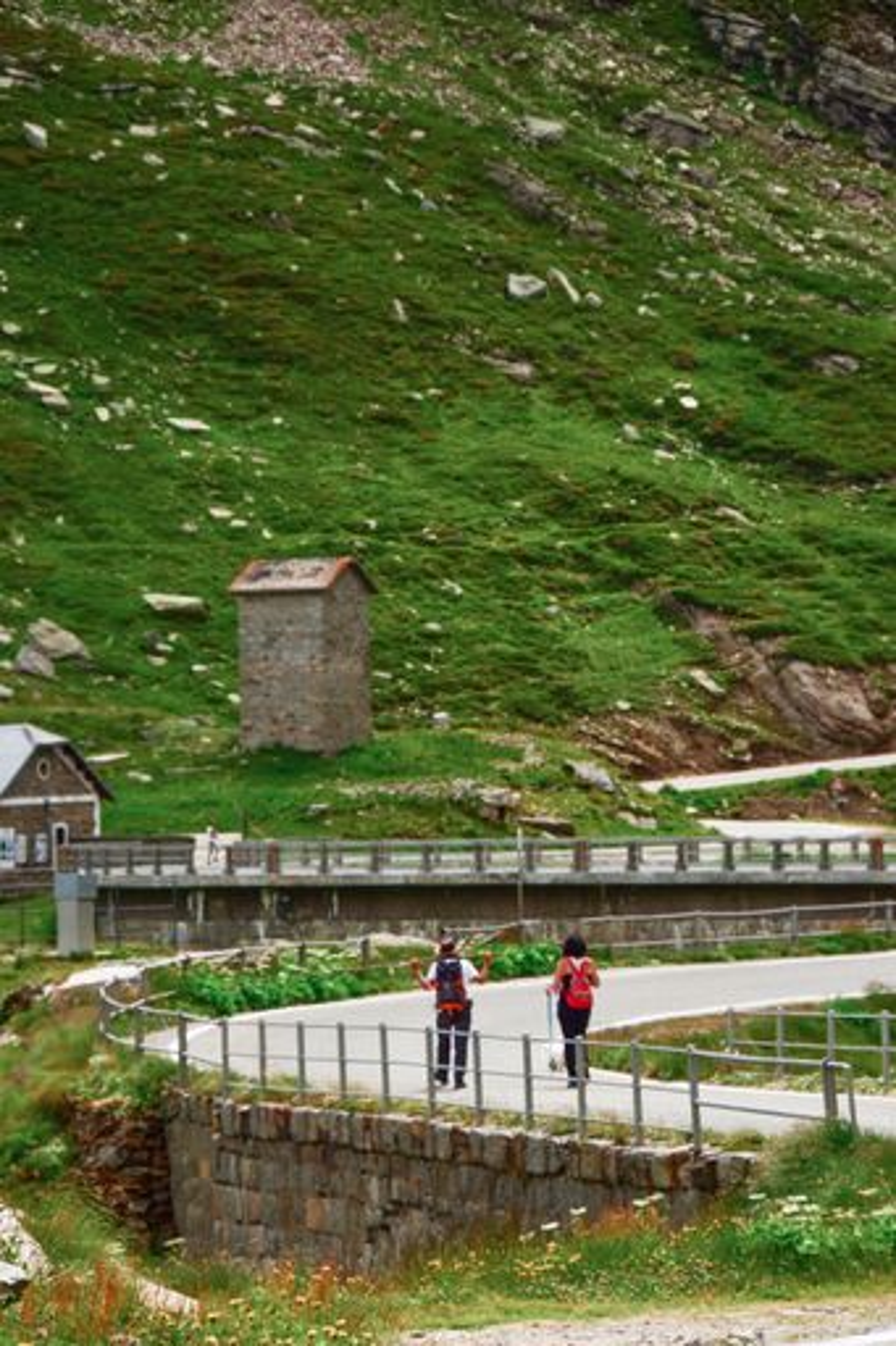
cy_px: 673
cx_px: 448
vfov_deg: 13.7
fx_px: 5603
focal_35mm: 150
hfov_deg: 9.1
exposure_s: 1/1250
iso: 125
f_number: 5
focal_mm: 100
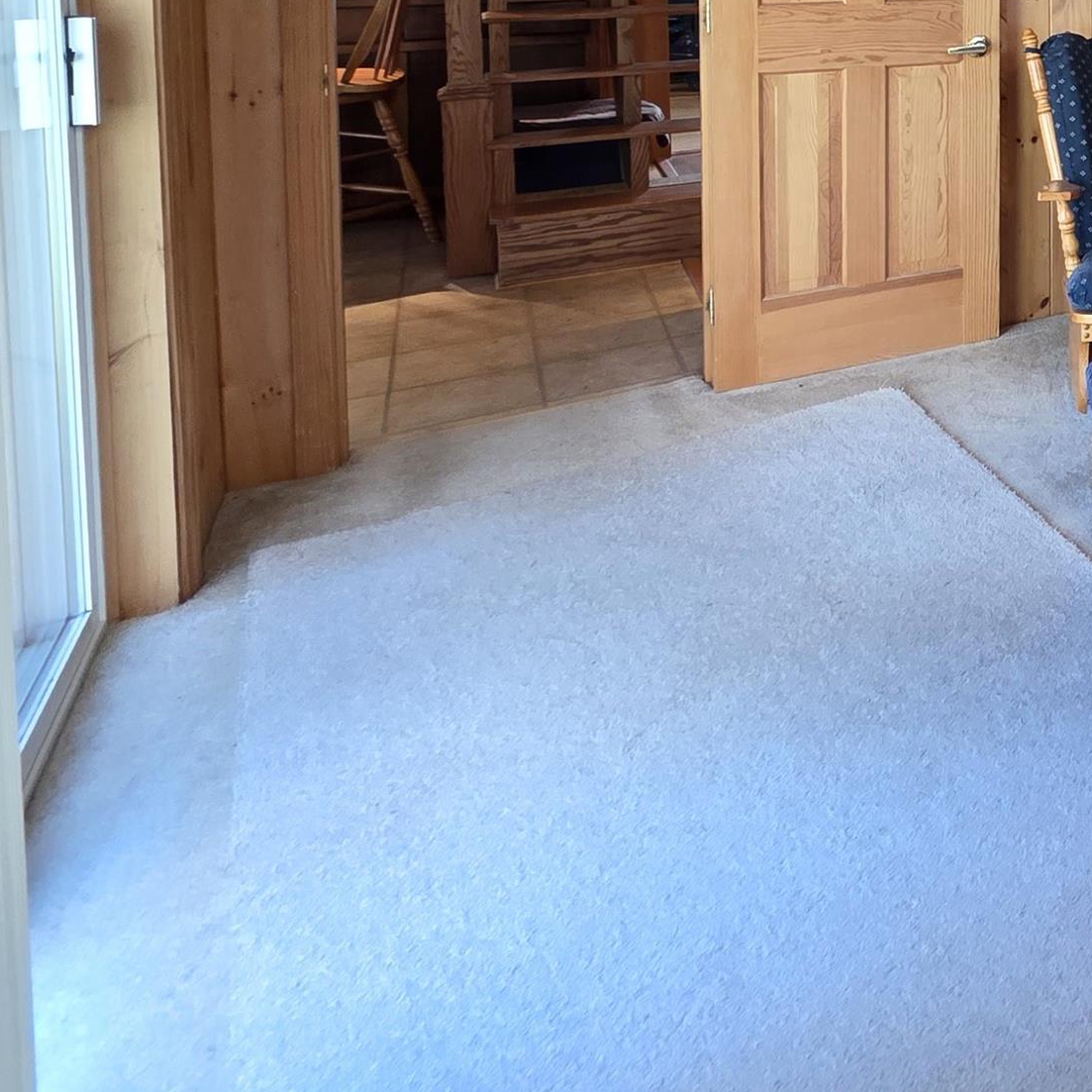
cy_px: -43
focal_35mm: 32
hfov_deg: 33.7
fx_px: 1142
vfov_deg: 42.7
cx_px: 1476
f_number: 1.9
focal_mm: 2.2
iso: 200
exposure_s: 1/60
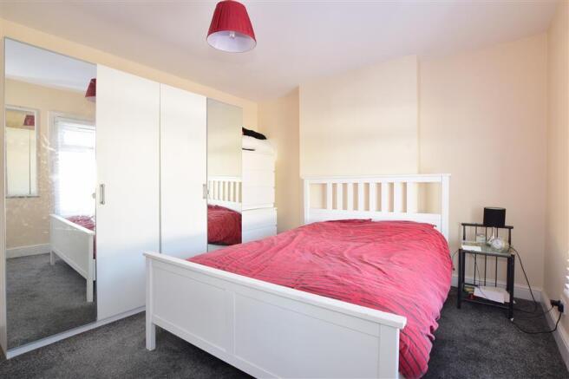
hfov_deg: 92.5
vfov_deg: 69.6
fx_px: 273
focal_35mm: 17
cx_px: 284
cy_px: 190
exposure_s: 1/2
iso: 250
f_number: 18
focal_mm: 11.5
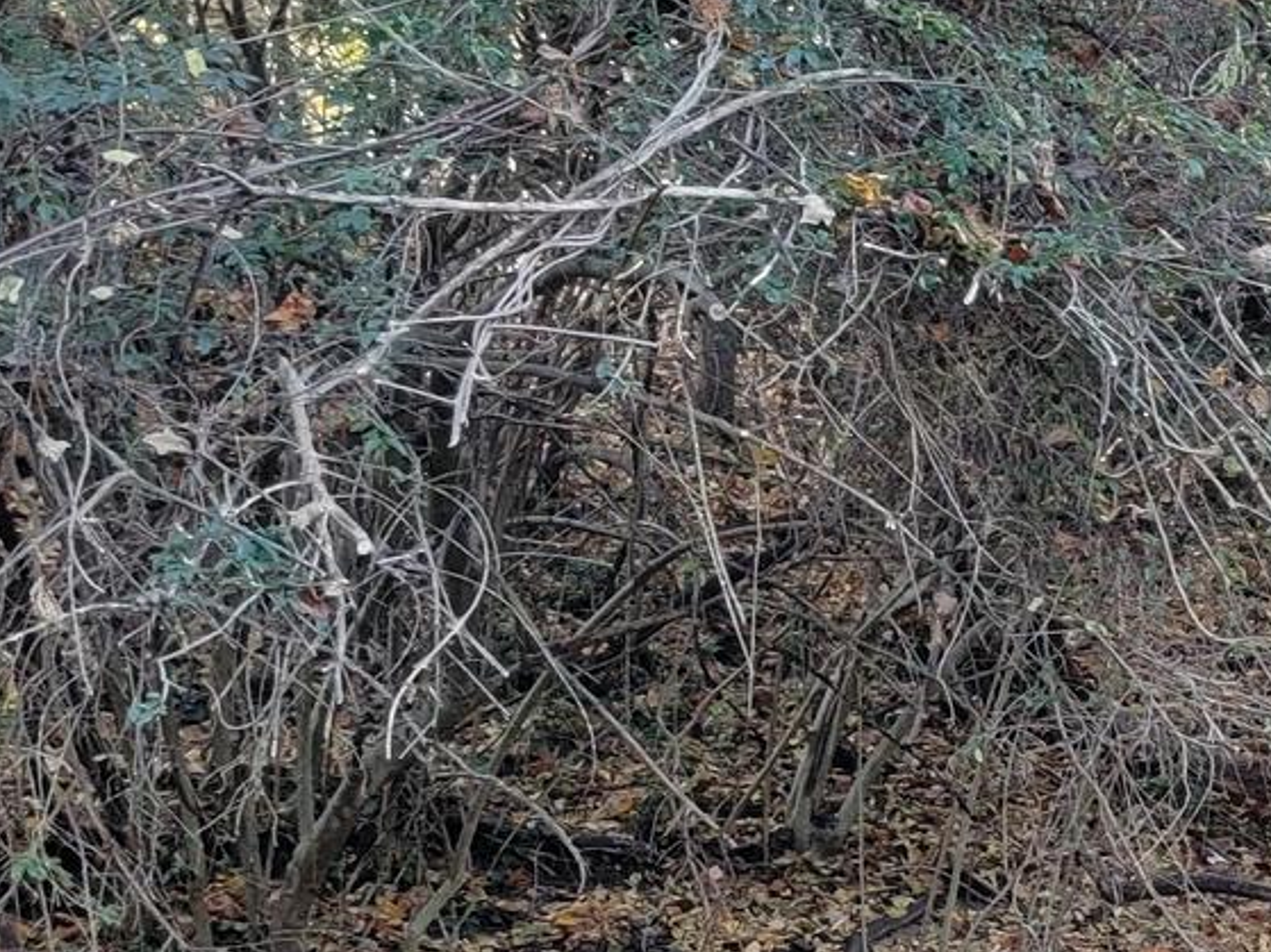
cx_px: 2101
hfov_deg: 18.6
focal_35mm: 88
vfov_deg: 16.6
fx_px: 3230
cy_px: 850
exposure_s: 1/120
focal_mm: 6.7
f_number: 1.8
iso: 250
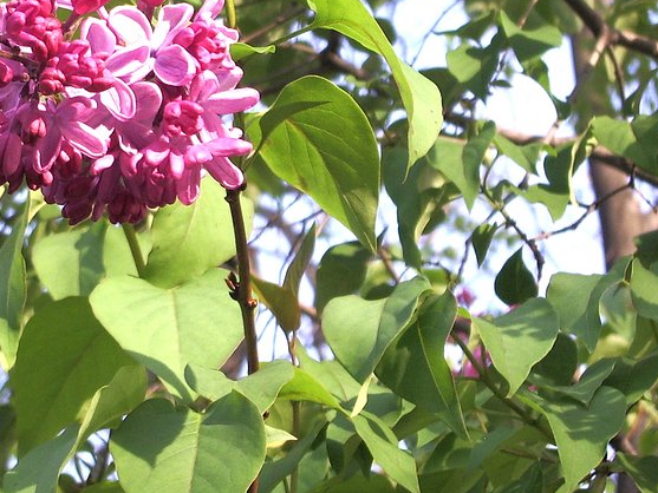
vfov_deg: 10.9
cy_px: 63
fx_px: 2586
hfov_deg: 14.4
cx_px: 76
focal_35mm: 136
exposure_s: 1/160
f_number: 3.9
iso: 100
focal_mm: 12.2
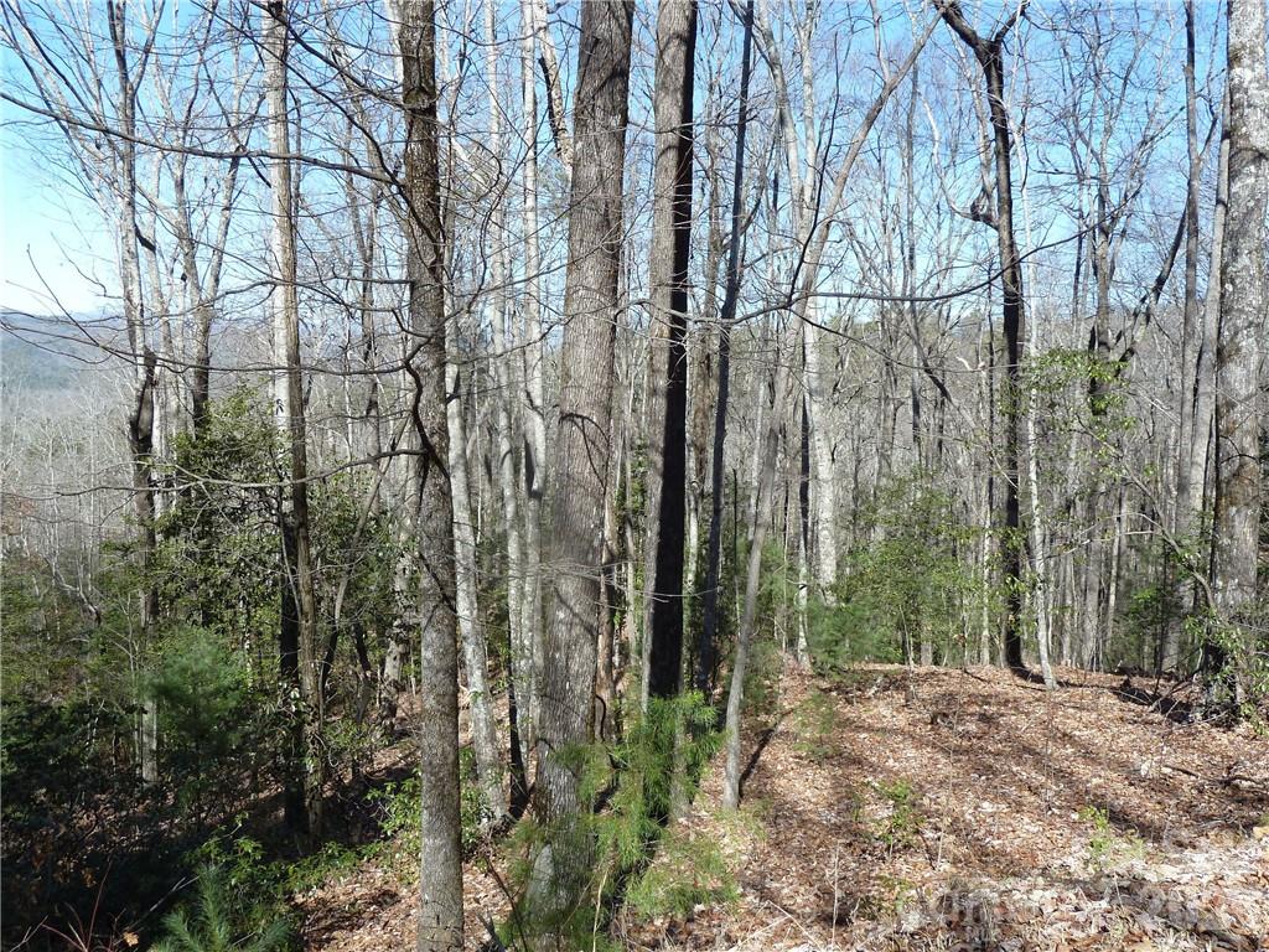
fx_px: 1063
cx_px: 634
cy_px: 476
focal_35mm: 29
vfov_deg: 48.2
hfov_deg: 61.7
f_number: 4
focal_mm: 4.7
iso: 80
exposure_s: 1/250
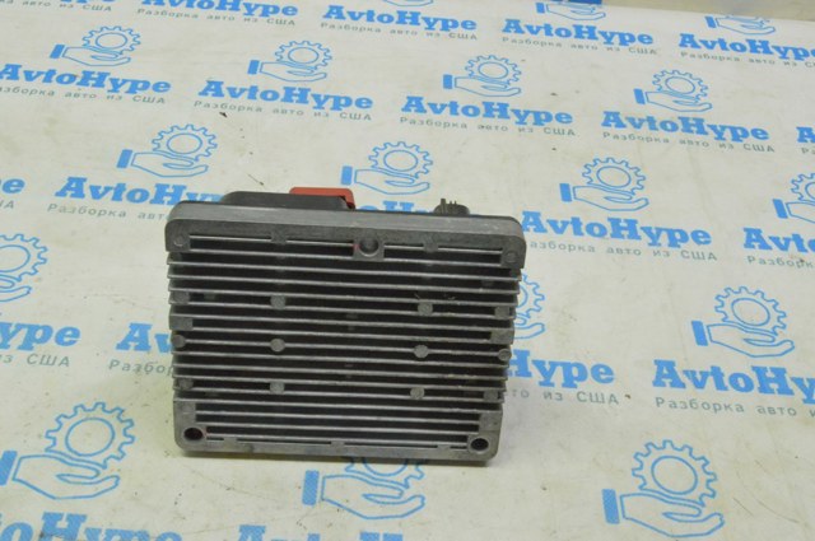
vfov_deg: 31.8
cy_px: 270
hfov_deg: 46.5
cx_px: 408
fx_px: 950
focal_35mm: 42
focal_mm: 28
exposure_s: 1/30
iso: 6400
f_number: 20
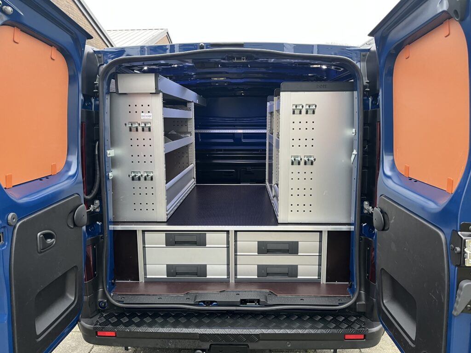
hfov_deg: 67.3
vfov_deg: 53.1
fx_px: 354
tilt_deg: -10.2
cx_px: 236
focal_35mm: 26
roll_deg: +0.4
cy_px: 176
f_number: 1.6
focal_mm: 5.1
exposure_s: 1/68
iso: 125
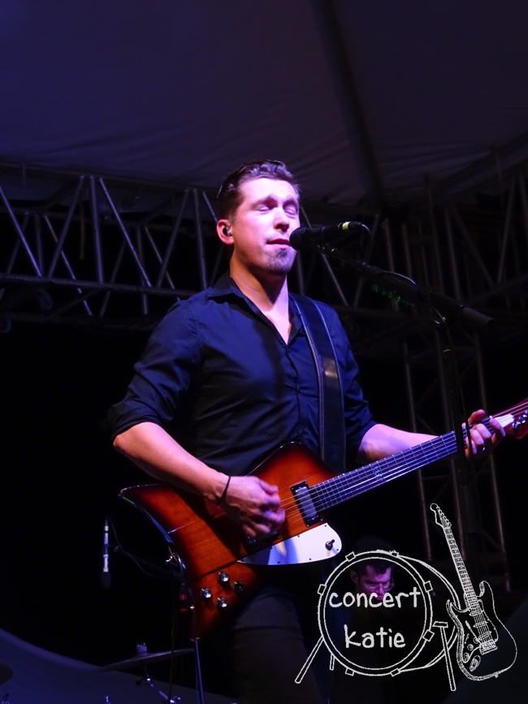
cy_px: 352
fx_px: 2075
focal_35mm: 102
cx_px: 264
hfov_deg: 14.5
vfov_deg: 19.3
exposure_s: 1/40
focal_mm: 17.49
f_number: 5
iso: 800
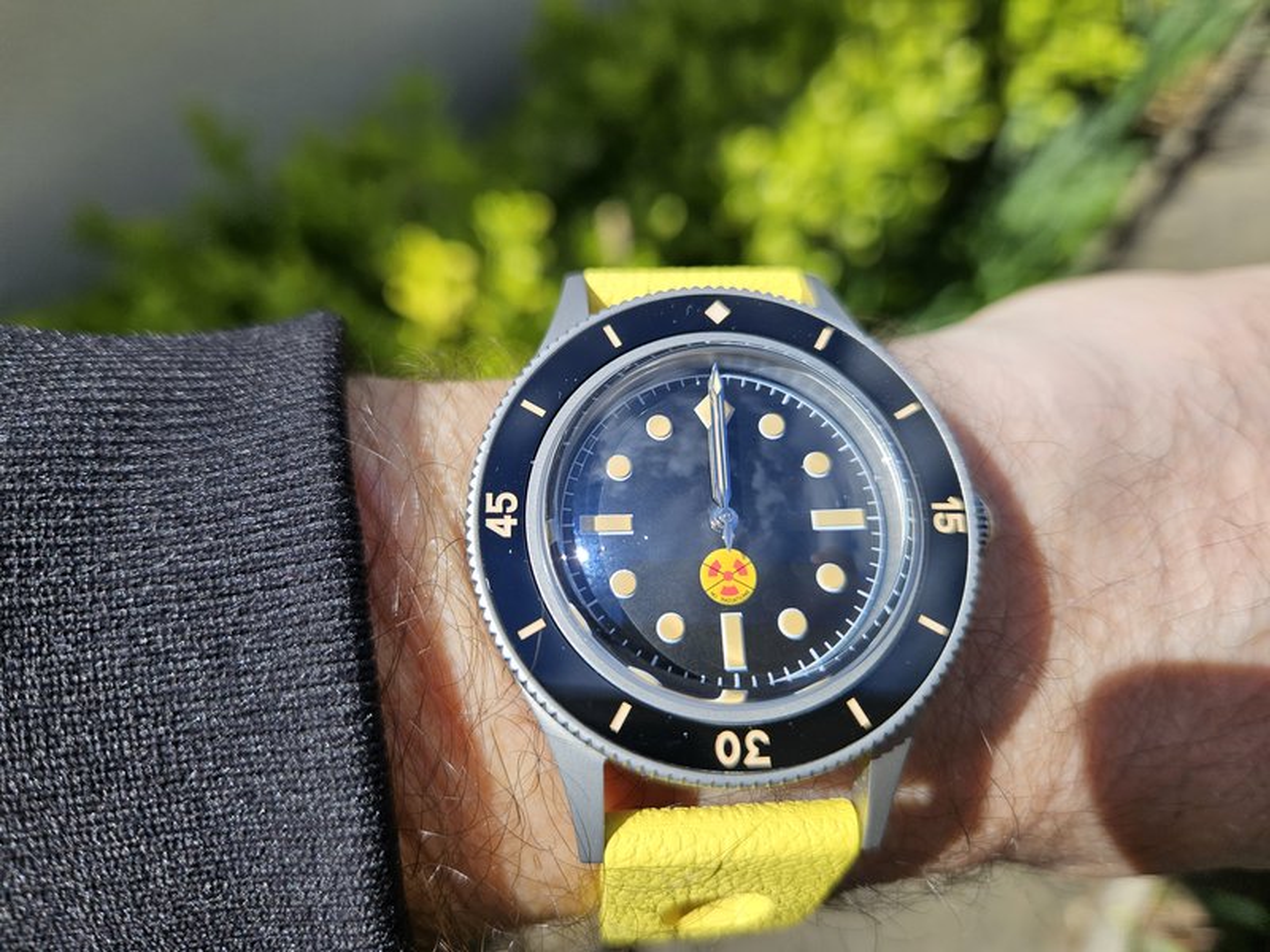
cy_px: 476
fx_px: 844
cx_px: 635
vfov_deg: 58.9
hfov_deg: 73.9
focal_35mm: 23
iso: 25
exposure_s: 1/1839
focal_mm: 5.4
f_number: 1.8
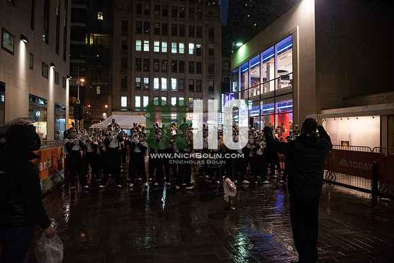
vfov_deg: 53.2
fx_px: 263
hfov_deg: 73.7
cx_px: 197
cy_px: 132
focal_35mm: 24
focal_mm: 24
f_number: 2.8
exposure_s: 1/320
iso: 8000
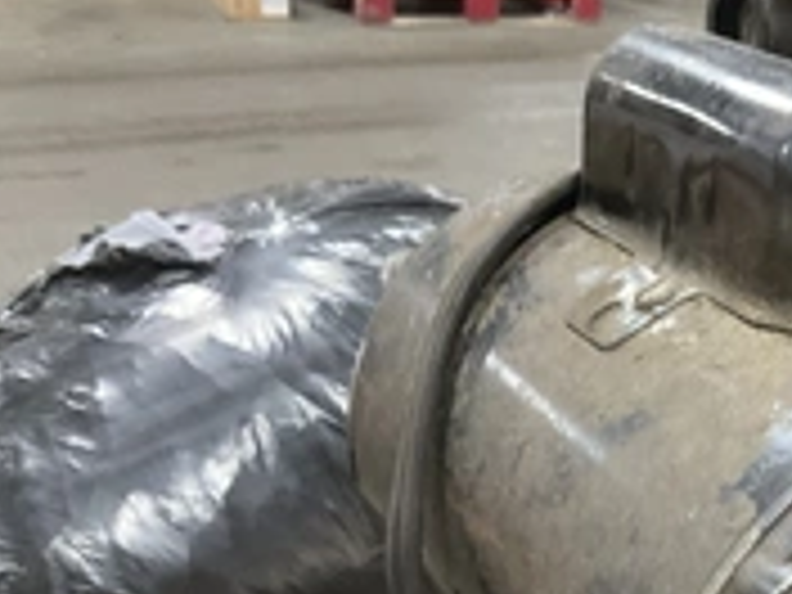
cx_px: 702
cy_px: 648
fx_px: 1510
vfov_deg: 21.2
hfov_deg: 28.3
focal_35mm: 66
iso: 400
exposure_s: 1/30
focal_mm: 3
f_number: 1.8
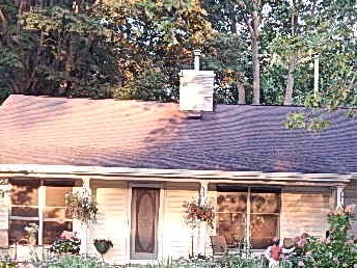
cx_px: 221
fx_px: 825
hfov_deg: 24.4
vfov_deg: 18.2
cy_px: 221
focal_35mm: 80
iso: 180
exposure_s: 1/30
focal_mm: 7.7
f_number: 3.6
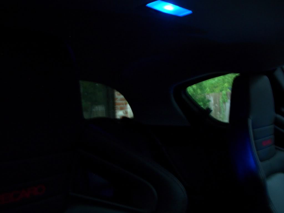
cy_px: 106
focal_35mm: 35
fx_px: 287
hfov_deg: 52.6
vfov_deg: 40.7
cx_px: 142
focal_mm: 5.8
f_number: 2.6
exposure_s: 1/8
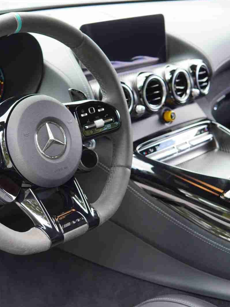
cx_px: 72
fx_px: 585
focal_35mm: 66
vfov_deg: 29.4
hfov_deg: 22.1
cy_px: 155
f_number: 4
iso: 200
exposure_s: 1/60
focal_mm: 30
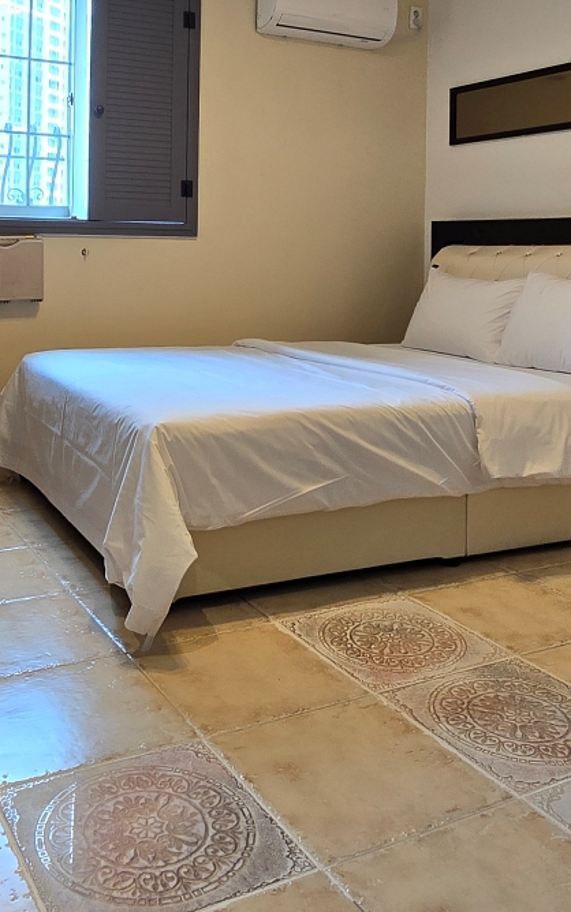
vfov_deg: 55.8
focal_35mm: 33
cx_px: 213
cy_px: 248
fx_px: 821
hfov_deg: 38.1
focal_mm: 2.2
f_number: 2.2
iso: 80
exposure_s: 1/60
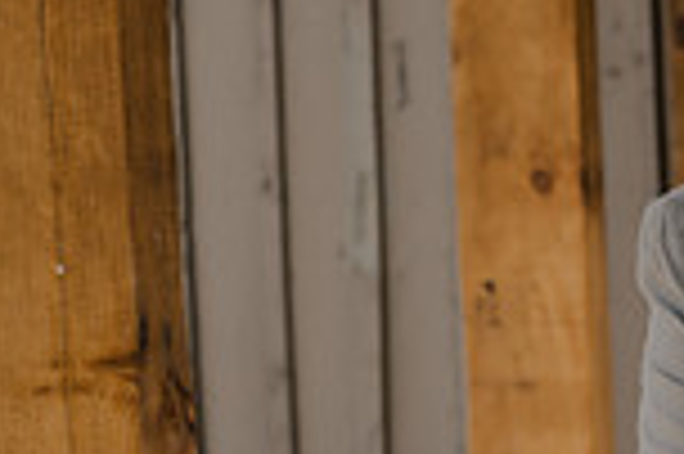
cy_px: 609
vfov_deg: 6.0
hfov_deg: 8.7
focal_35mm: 225
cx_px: 1278
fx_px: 4270
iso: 250
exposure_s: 1/400
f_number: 3.2
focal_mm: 59
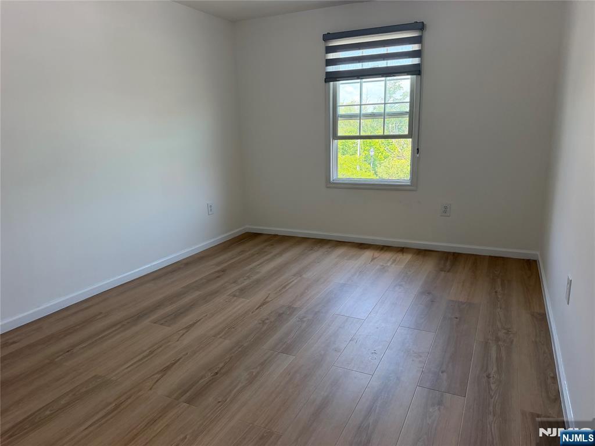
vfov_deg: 56.8
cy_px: 223
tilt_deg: -13.0
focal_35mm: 24
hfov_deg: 71.6
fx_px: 413
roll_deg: +1.6
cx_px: 298
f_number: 1.78
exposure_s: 1/165
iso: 200
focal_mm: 6.76
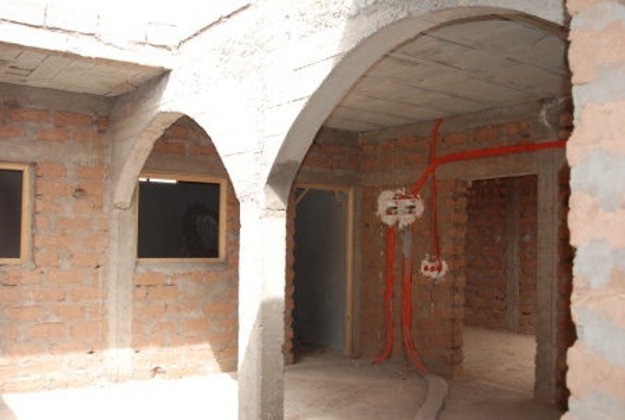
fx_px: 626
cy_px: 210
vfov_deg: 37.1
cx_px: 312
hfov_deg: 53.0
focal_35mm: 36
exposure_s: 1/200
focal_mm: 24
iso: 200
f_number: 4.5
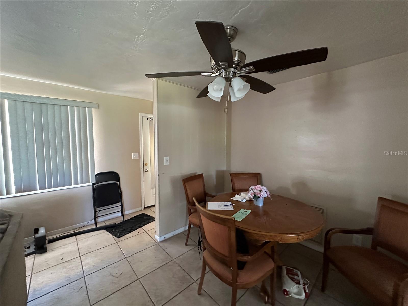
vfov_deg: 85.7
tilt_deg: -3.2
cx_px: 204
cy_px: 153
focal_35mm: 14
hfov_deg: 102.1
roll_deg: -0.4
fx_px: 165
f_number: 2.2
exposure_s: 1/60
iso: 800
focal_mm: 2.22
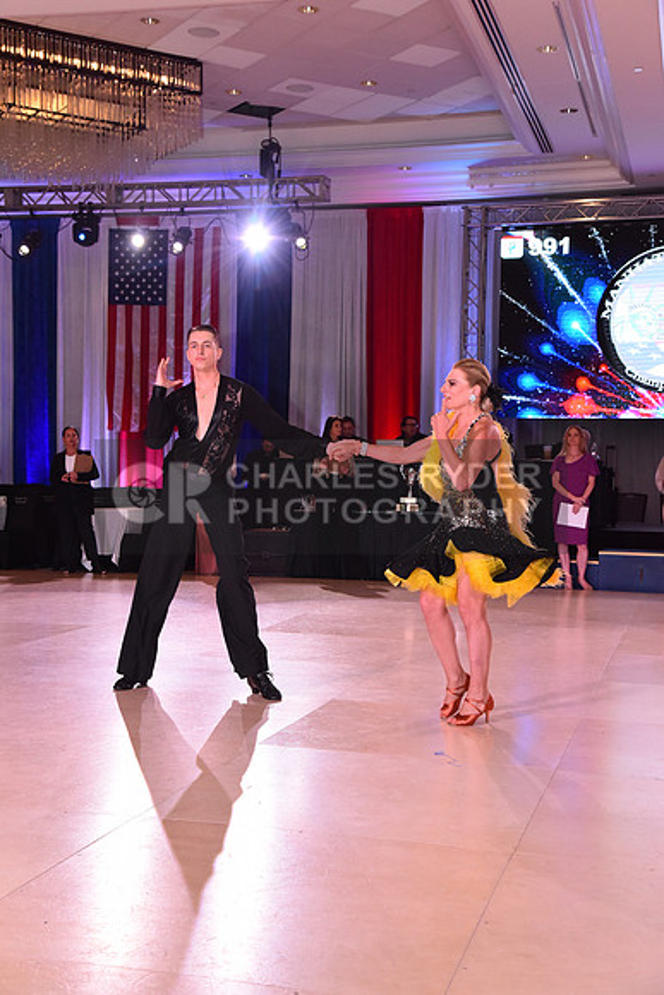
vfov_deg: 39.6
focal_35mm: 50
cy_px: 498
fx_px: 1382
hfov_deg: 27.0
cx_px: 332
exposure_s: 1/320
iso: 2500
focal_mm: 50
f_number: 7.1
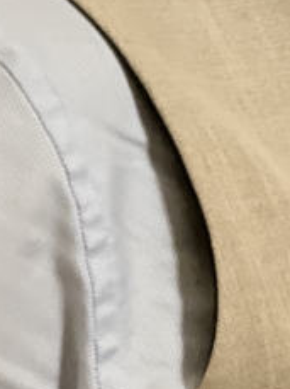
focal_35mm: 345
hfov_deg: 4.3
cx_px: 332
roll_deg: -0.7
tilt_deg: -0.4
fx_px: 3865
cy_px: -76
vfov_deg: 5.7
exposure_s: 1/14
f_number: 2.8
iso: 1000
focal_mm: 9
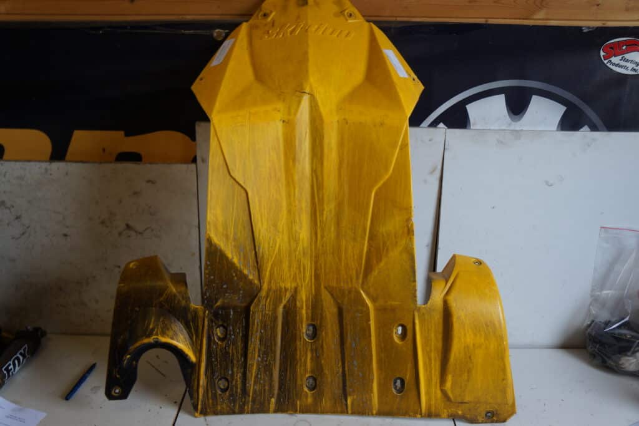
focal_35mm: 30
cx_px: 320
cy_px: 213
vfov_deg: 43.6
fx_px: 533
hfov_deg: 61.9
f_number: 4
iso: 125
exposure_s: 1/60
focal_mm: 20
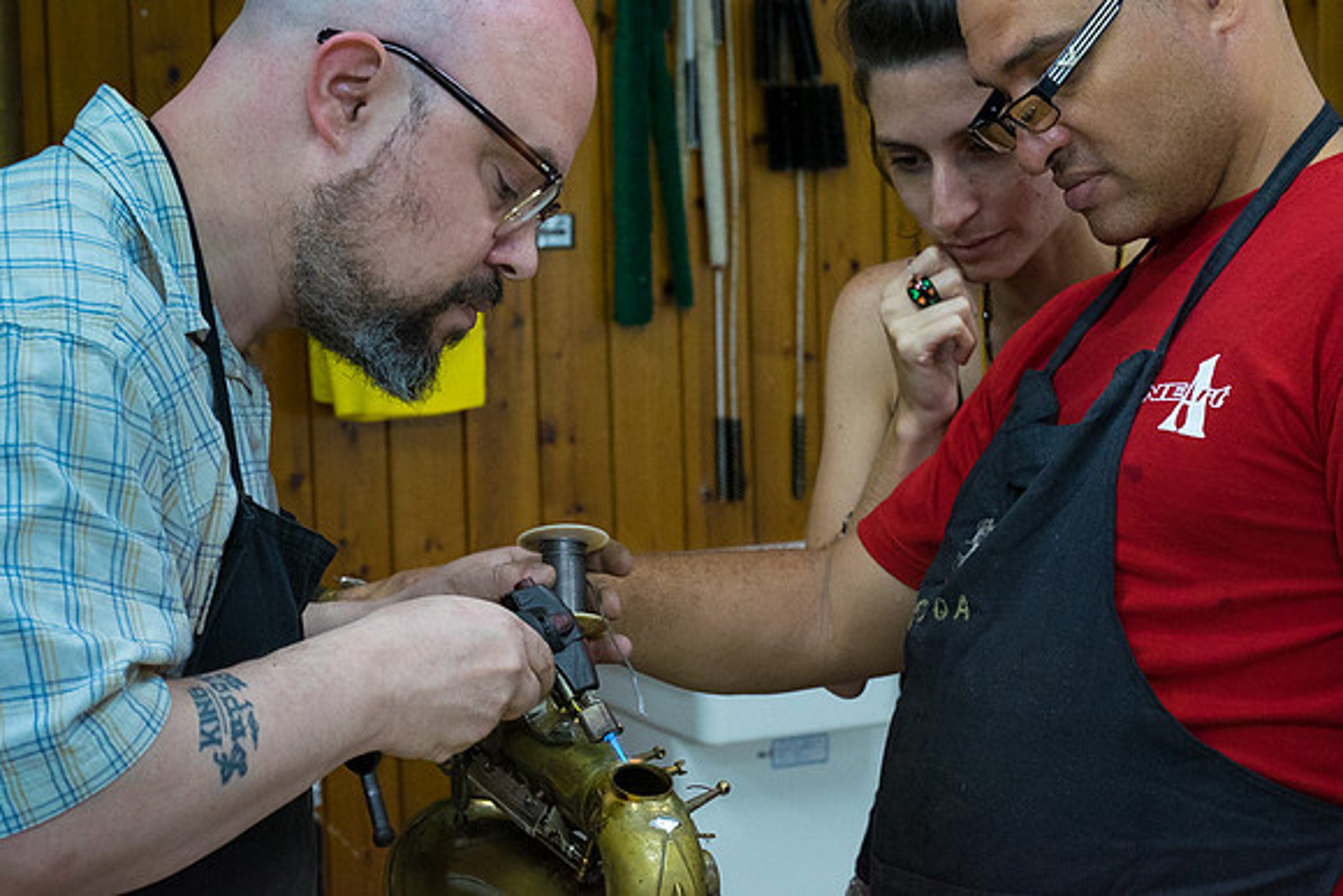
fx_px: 3134
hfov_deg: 24.2
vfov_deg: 16.3
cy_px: 448
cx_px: 672
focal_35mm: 84
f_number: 7.1
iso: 6400
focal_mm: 56
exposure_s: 1/45
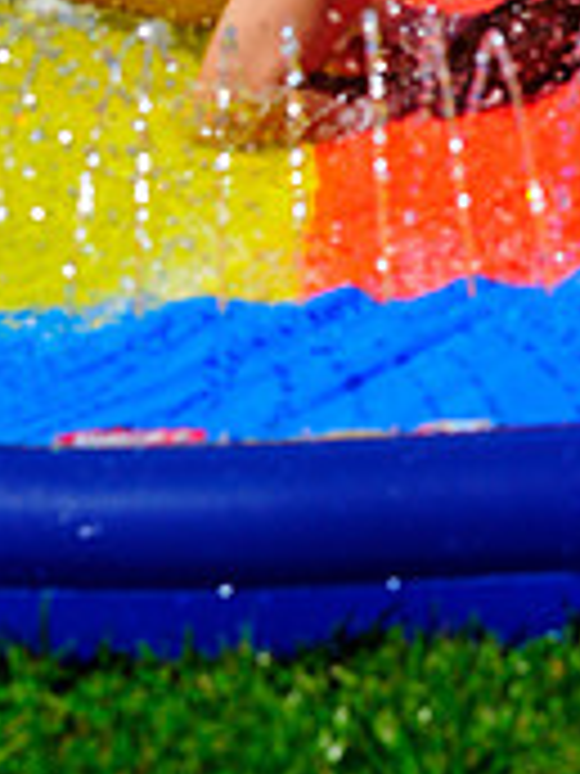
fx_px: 5898
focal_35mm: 264
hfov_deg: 5.6
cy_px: -40
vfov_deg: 7.5
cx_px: 227
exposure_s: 1/1250
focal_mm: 70
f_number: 5.6
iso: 200
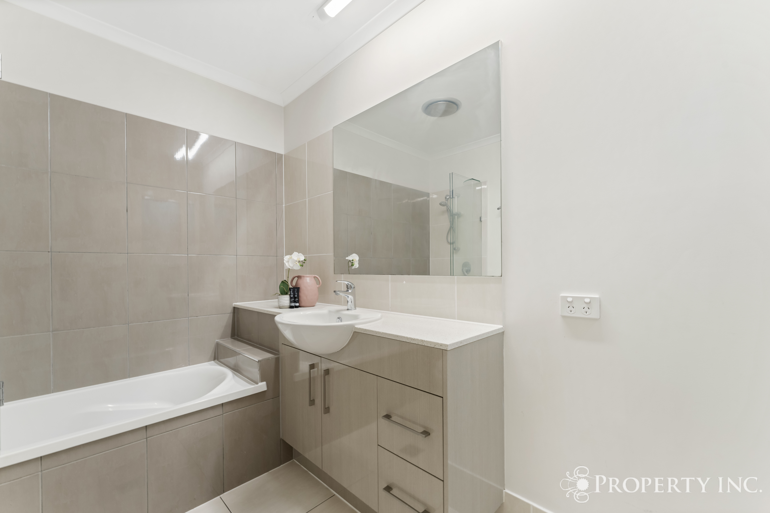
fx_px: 299
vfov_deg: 81.2
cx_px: 385
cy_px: 256
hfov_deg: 104.3
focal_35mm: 14
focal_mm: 14
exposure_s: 1/6
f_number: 10
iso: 320
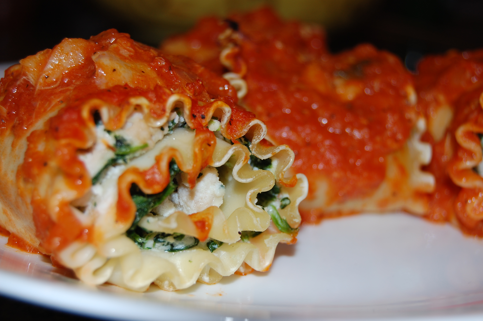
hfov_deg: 31.9
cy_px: 160
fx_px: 844
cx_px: 242
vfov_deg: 21.5
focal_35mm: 63
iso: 200
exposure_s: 1/125
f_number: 5.6
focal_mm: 42
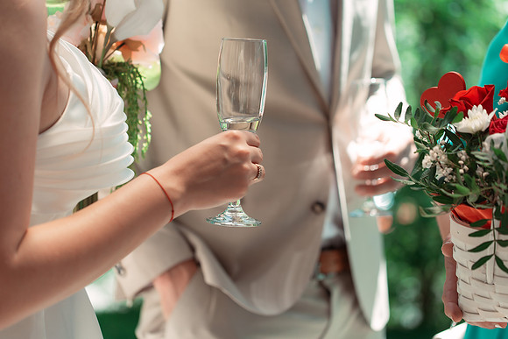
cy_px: 170
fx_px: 1270
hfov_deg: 22.6
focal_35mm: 90
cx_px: 254
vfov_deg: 15.2
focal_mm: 90
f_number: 3.2
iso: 200
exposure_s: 1/500
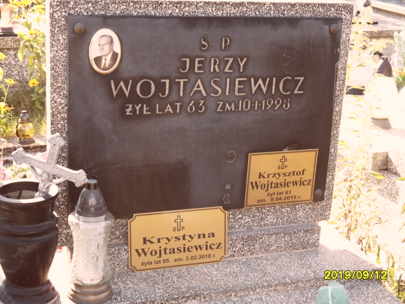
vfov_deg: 24.4
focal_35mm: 60
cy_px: 152
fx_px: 702
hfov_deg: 32.2
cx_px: 202
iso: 100
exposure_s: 1/90
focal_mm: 10.3
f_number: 4
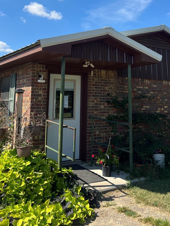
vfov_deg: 42.5
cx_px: 102
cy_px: 57
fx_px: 282
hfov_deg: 33.5
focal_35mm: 43
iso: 50
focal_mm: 5.7
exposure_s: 1/3165
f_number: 1.5
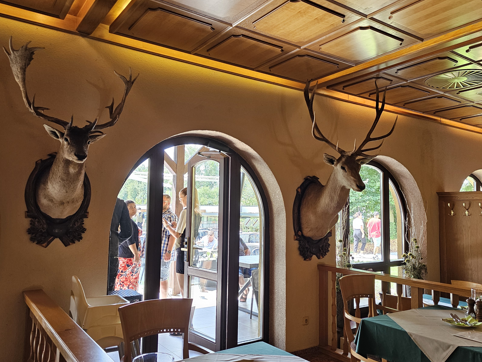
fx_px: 404
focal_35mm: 29
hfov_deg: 61.6
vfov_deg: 48.2
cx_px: 255
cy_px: 173
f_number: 1.7
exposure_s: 1/100
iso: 160
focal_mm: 6.3
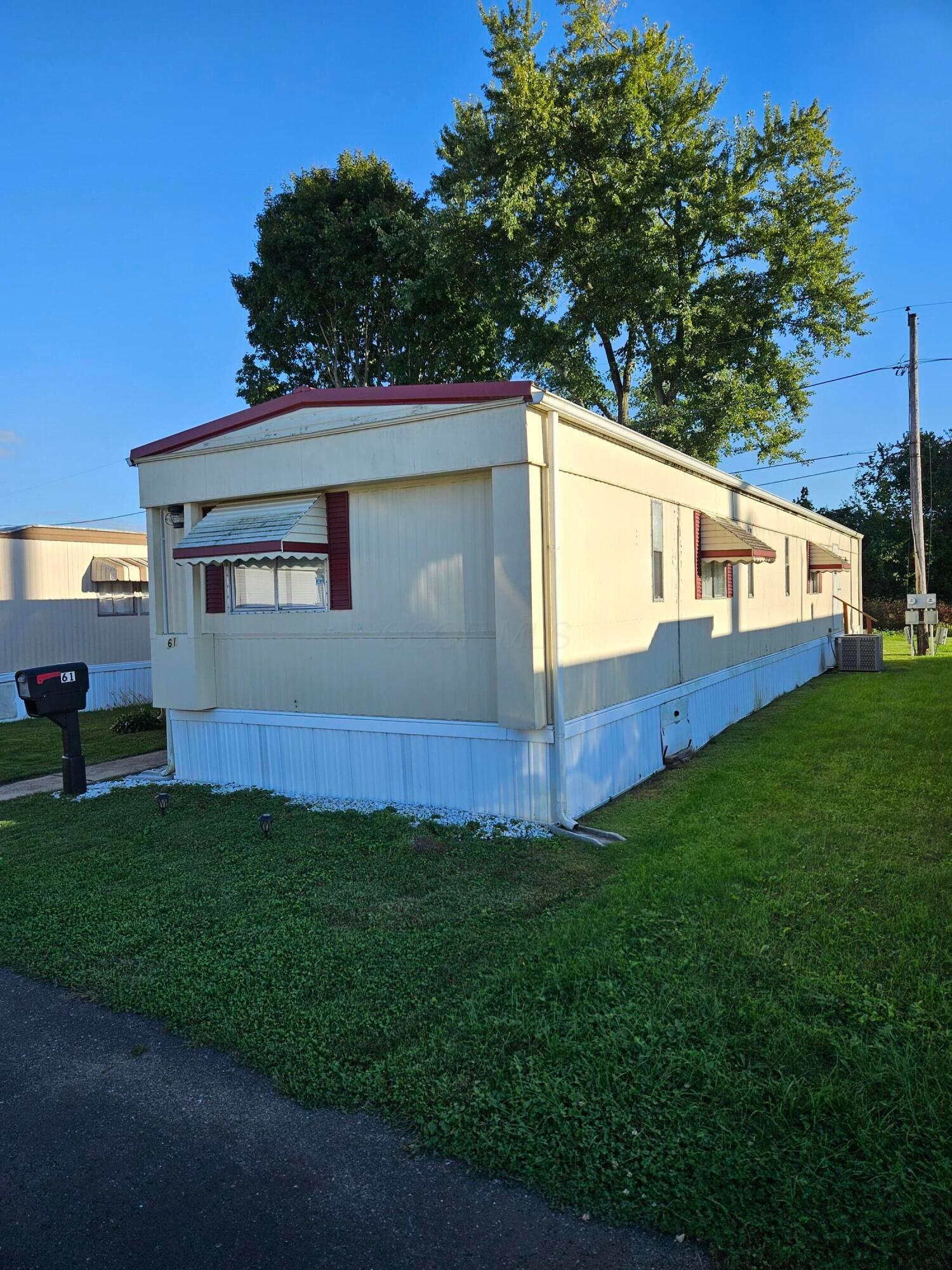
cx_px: 476
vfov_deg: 73.9
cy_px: 635
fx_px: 843
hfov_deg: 58.9
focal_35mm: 23
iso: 25
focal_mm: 5.4
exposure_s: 1/1139
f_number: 1.8
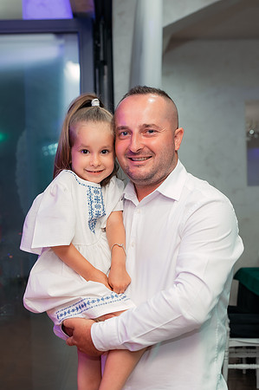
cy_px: 179
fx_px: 749
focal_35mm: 69
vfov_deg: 29.2
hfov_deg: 19.6
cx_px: 115
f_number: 3.5
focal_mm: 42
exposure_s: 1/125
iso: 2500
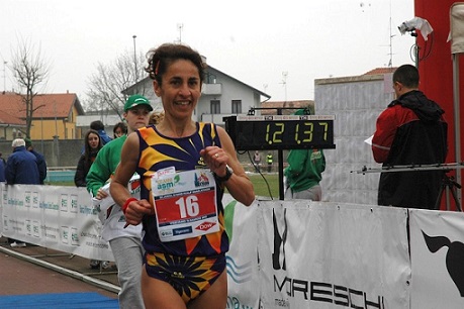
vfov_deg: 13.0
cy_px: 154
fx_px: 1353
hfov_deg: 19.5
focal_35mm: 105
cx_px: 232
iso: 400
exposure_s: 1/400
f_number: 10
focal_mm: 70
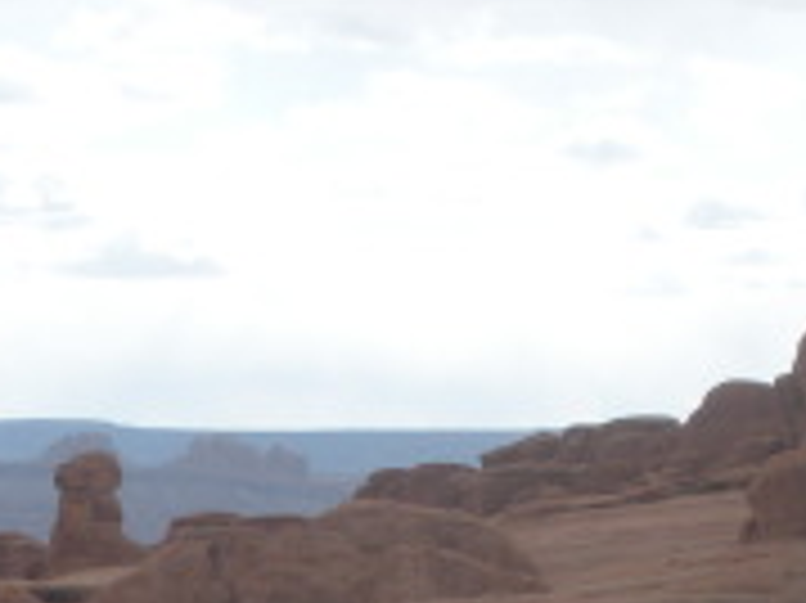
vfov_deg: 6.4
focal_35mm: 229
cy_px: 900
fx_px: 5328
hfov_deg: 8.7
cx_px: 410
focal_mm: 11.2
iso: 64
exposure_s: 1/338
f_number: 4.6
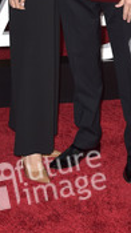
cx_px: 77
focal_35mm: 115
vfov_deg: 18.0
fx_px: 713
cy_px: -17
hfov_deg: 10.5
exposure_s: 1/250
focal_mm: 48
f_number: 6.3
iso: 640
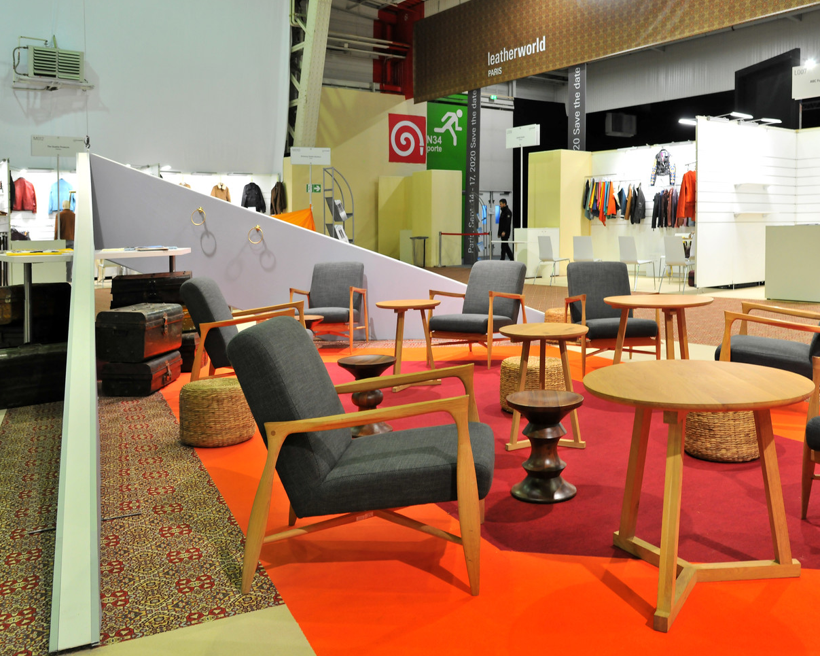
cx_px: 465
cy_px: 332
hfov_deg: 62.0
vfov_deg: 51.5
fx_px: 679
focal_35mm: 28
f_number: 4.8
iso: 800
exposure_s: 1/45
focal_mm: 24
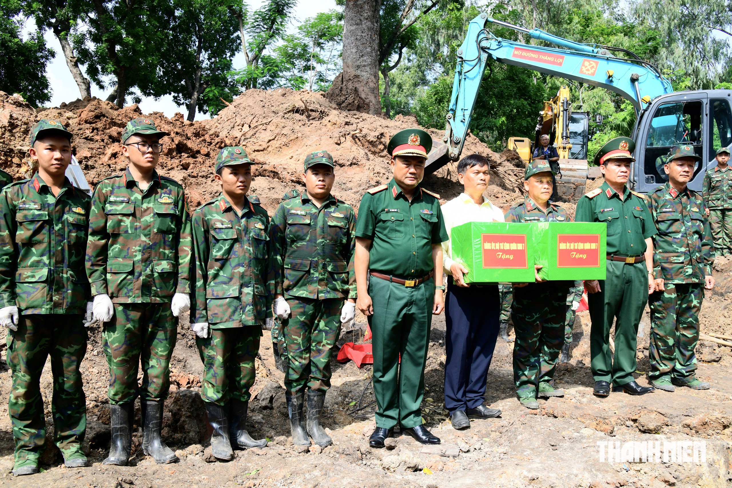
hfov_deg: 73.7
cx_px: 366
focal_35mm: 24
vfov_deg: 53.1
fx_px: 488
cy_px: 244
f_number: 8
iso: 320
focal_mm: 24
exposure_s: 1/500
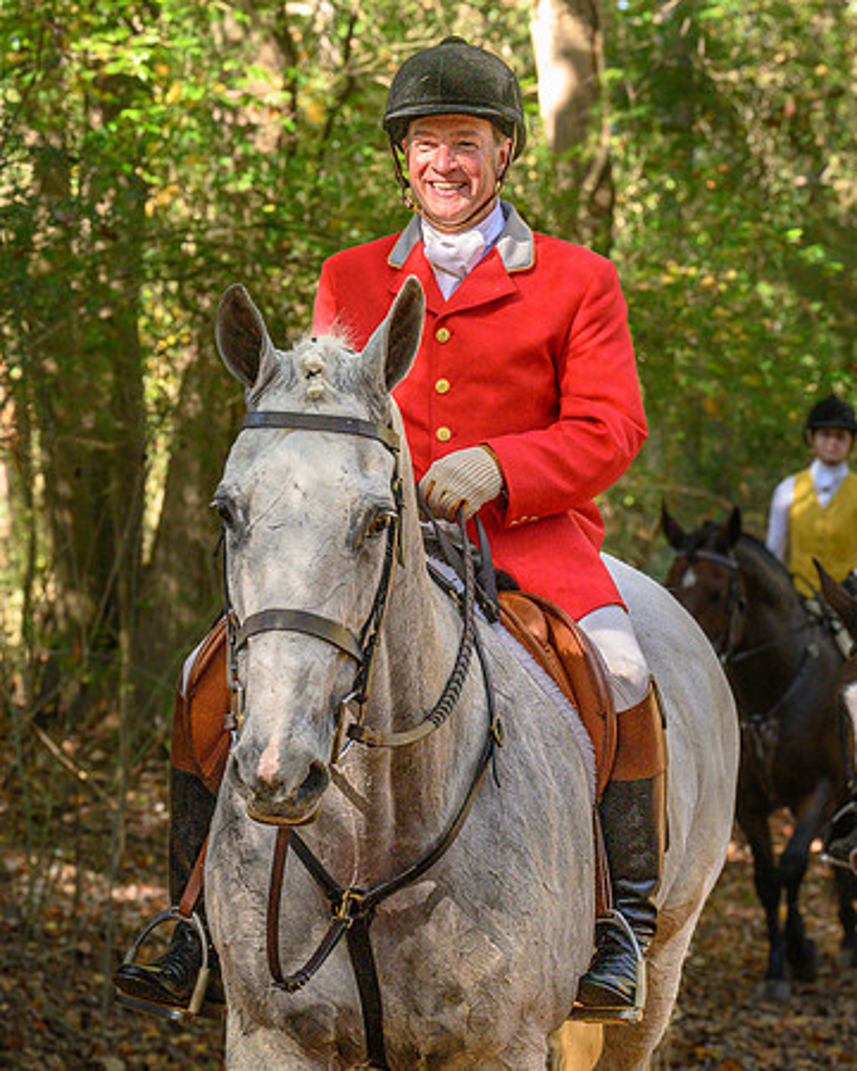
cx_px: 536
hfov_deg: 11.2
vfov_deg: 14.0
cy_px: 536
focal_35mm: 138
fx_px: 4374
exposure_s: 1/320
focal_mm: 98
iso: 5600
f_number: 6.3
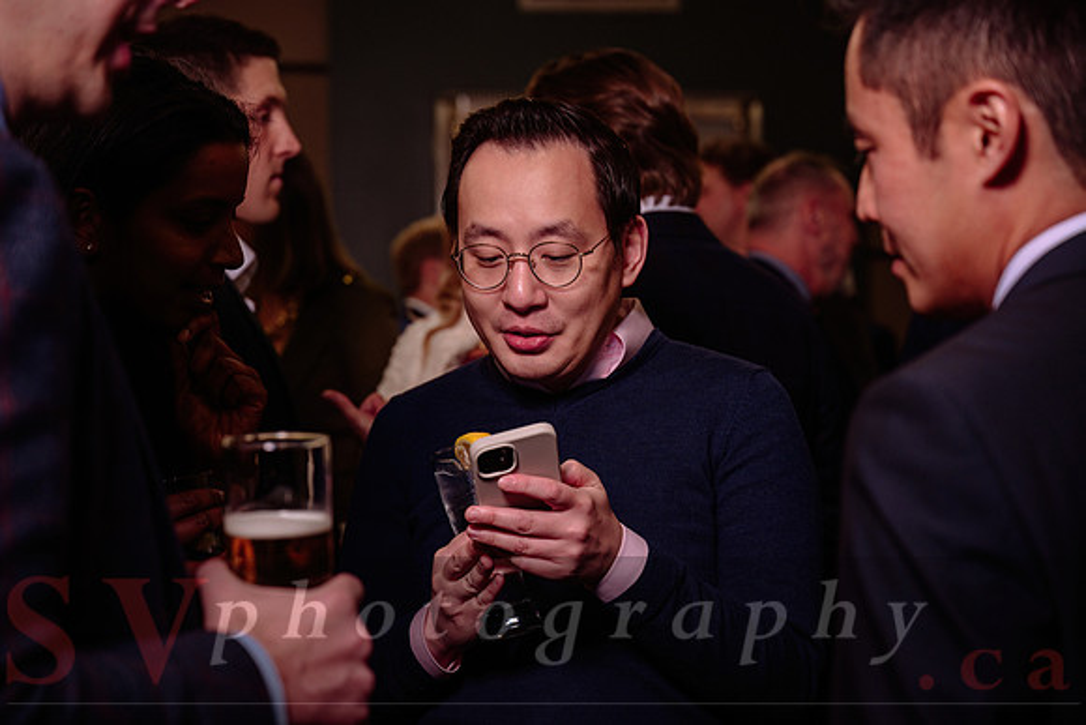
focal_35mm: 70
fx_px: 2112
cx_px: 543
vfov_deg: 19.5
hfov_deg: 28.8
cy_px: 362
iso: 800
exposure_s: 1/100
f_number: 4
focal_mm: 70
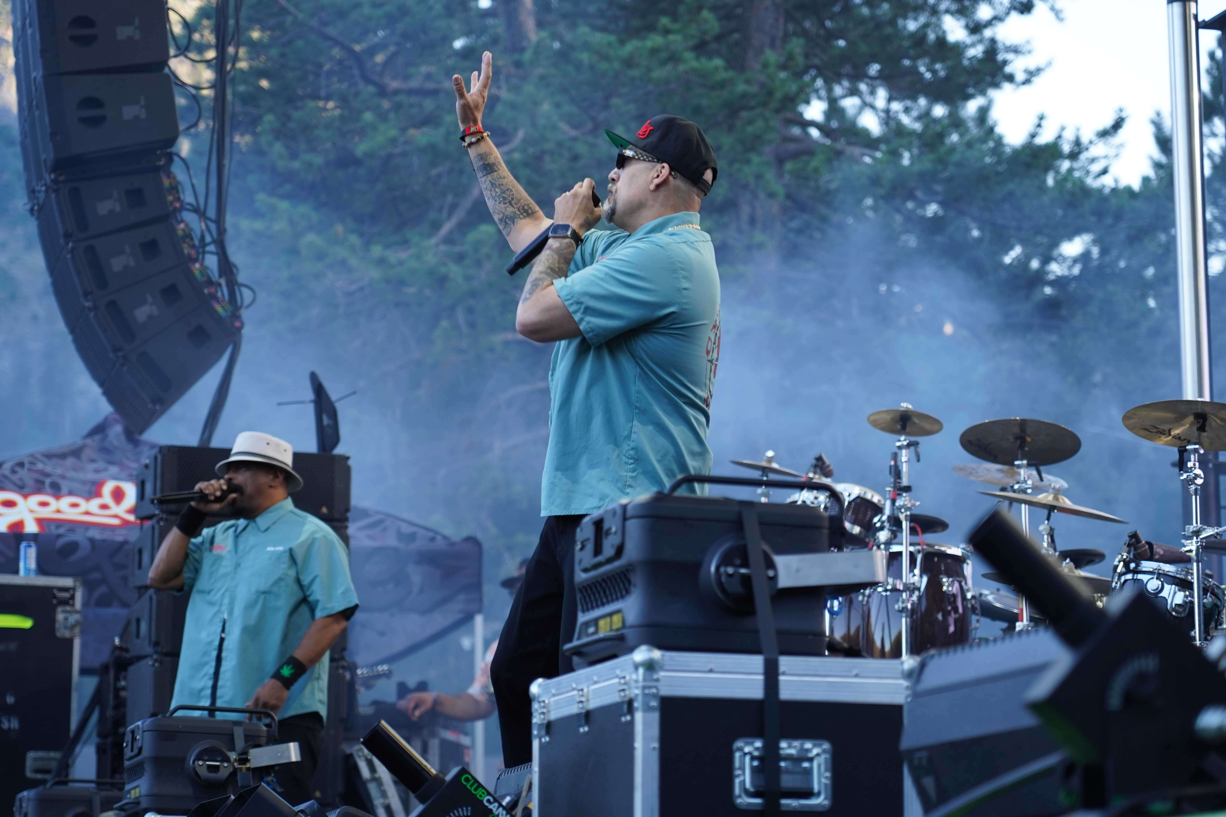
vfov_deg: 13.0
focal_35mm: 105
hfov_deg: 19.5
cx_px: 613
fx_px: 3576
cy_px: 408
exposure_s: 1/160
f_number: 4
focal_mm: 105
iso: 320
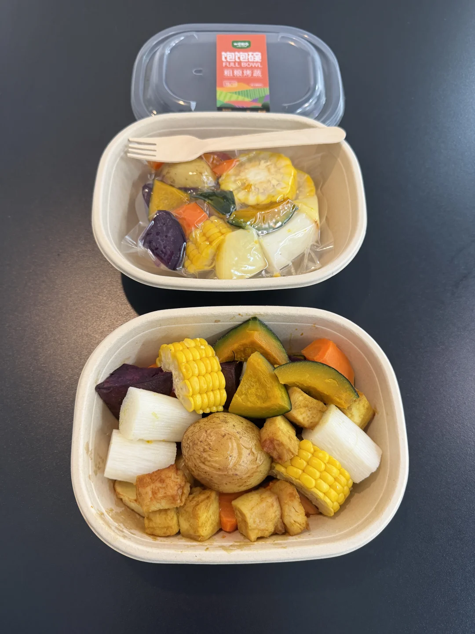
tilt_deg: -68.2
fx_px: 439
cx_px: 238
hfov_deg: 56.8
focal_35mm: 24
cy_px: 317
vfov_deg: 71.6
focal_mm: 6.76
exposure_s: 1/60
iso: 250
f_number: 1.78
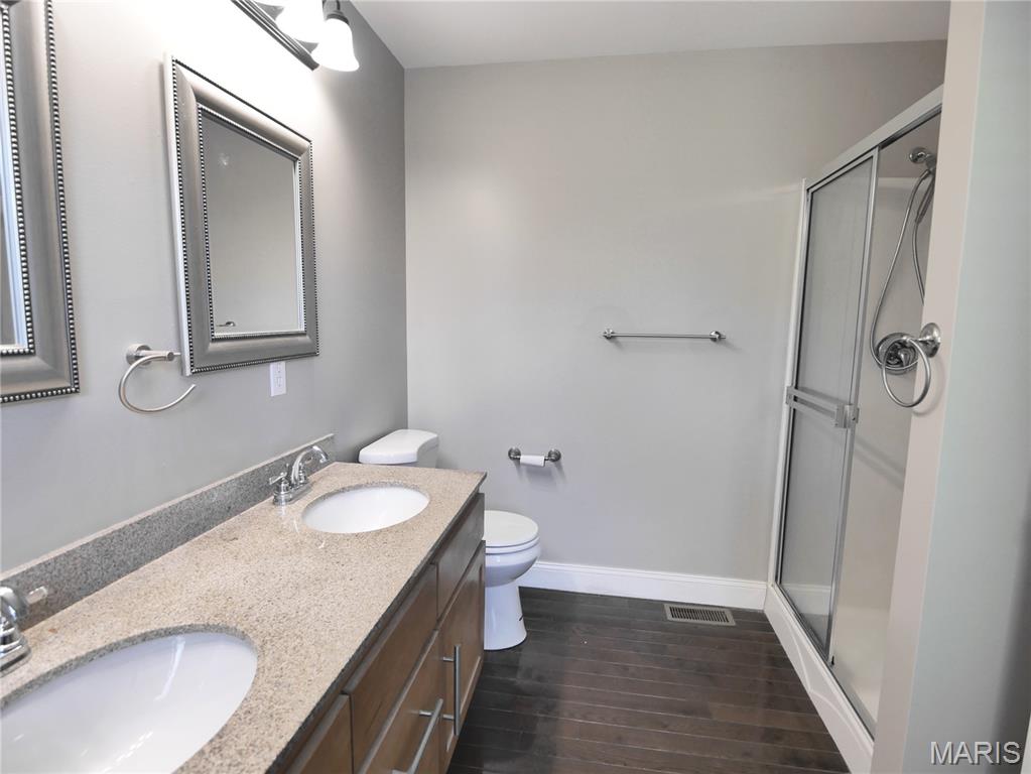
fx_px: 536
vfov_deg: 71.6
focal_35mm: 18
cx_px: 516
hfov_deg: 87.7
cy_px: 387
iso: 800
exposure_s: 1/60
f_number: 4
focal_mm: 9
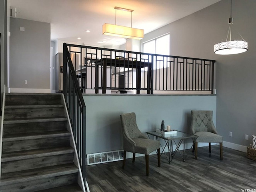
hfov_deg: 63.4
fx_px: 207
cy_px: 96
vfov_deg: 49.7
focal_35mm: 28
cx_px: 128
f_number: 1.8
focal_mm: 3.99
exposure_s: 1/60
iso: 25
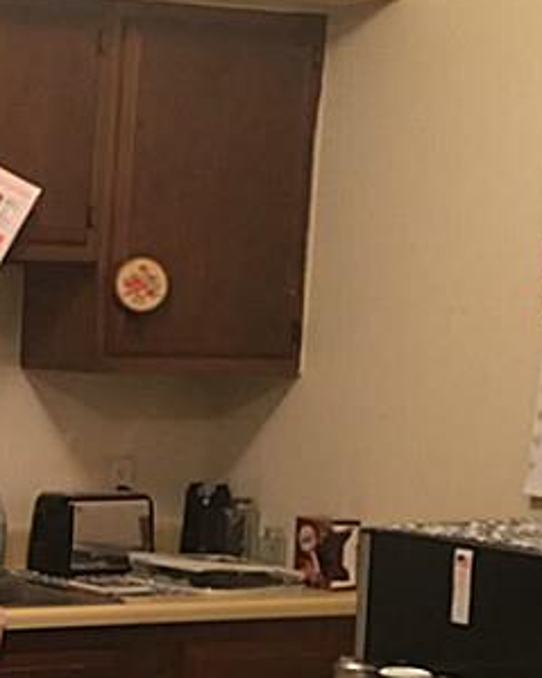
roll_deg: -2.3
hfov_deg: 14.6
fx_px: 1946
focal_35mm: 97
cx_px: -315
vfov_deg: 19.4
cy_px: 605
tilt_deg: -7.5
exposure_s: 1/4
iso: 80
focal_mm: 4.15
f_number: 2.2
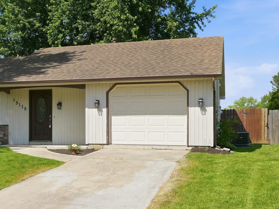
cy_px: 97
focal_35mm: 51
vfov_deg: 28.6
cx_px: 70
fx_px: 411
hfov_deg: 36.6
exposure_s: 1/640
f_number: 5
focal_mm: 20
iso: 100
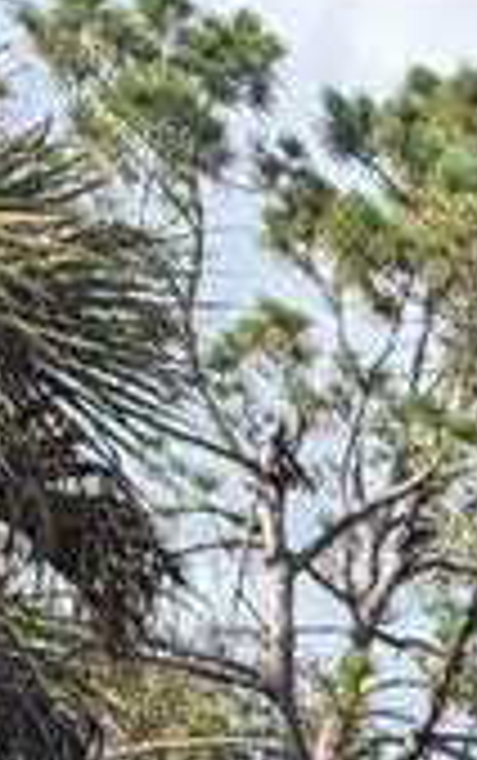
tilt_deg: +7.6
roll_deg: -1.2
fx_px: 1867
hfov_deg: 11.6
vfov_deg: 19.8
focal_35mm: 90
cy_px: 1160
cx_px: 1197
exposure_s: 1/502
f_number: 2.2
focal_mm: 2.22
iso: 50
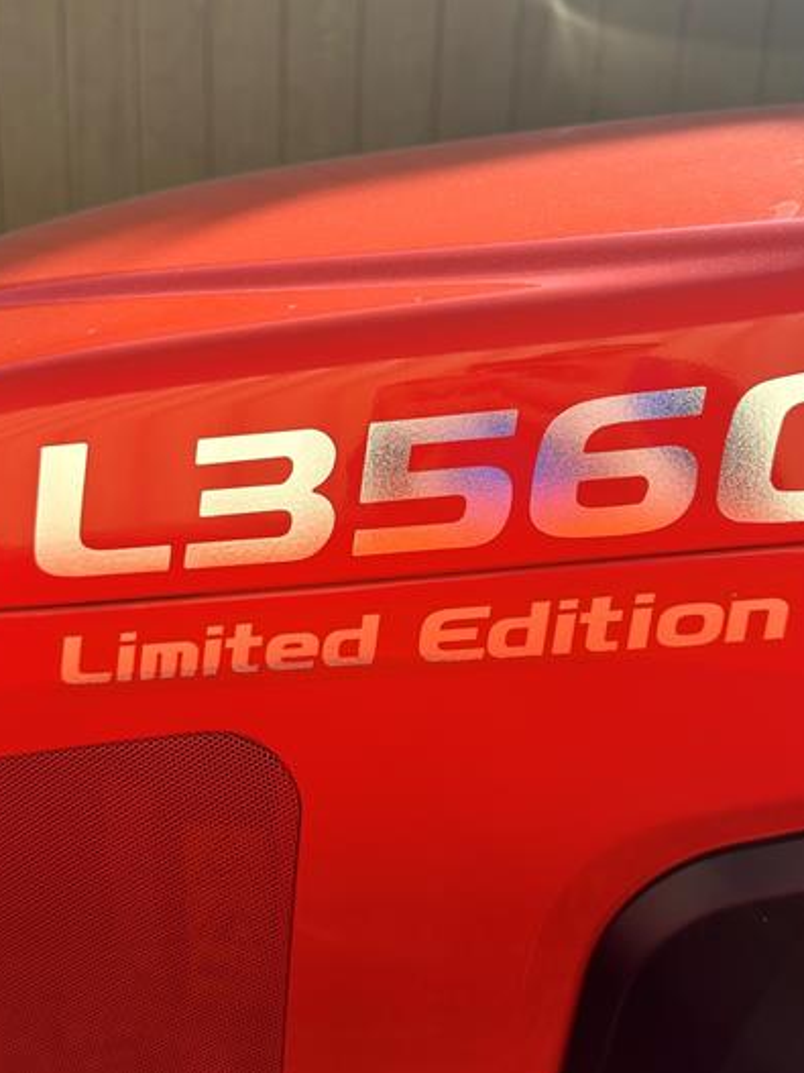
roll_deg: -3.1
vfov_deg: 52.4
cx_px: 427
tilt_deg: -18.6
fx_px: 1084
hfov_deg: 40.7
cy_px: 452
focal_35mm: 35
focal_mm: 6.86
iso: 80
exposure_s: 1/2110
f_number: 1.78
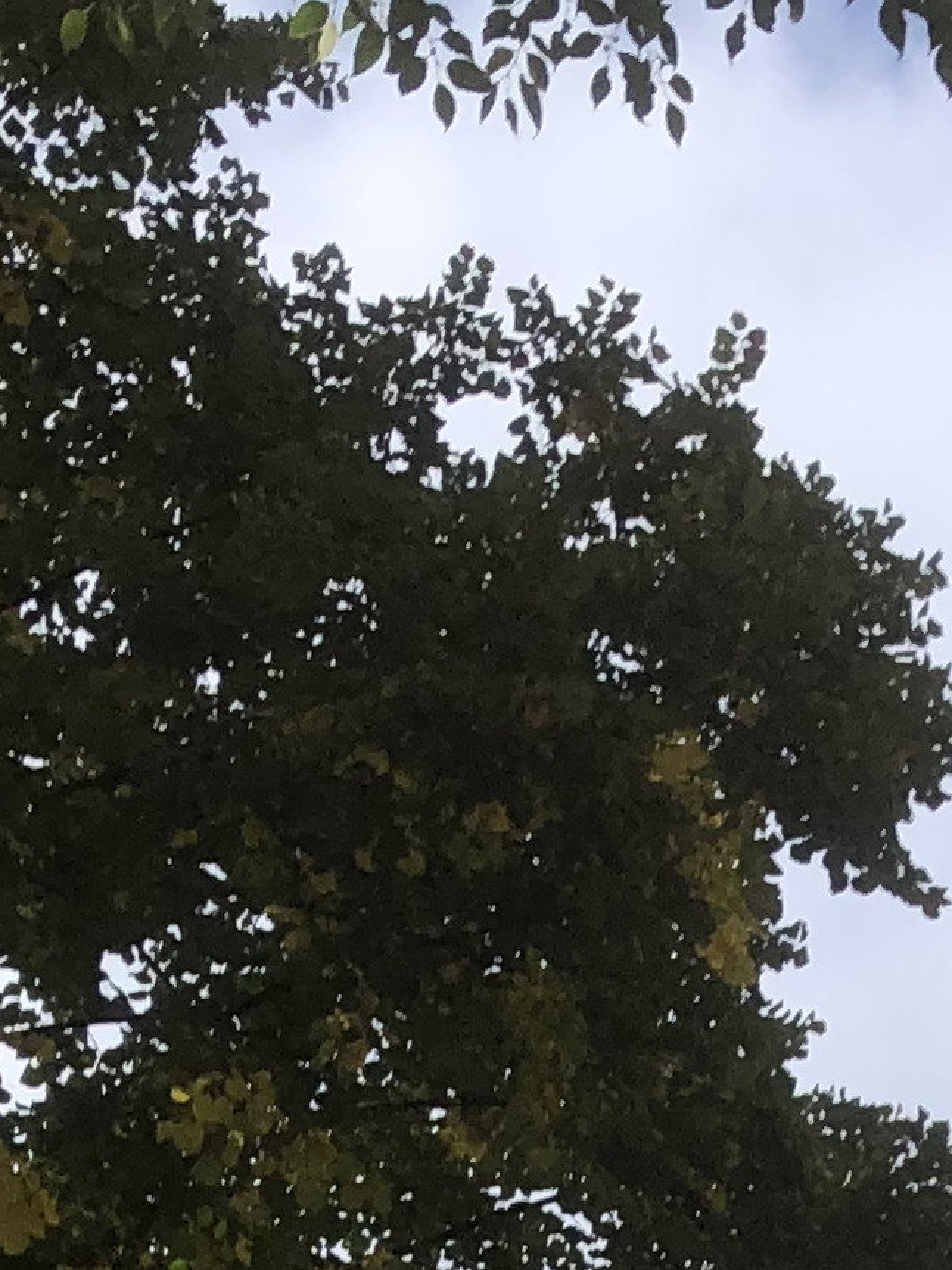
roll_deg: +0.0
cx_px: 1214
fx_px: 4769
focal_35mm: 130
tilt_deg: +20.2
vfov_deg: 13.0
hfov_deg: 11.1
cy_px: 2630
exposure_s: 1/2183
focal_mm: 4
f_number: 1.8
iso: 20
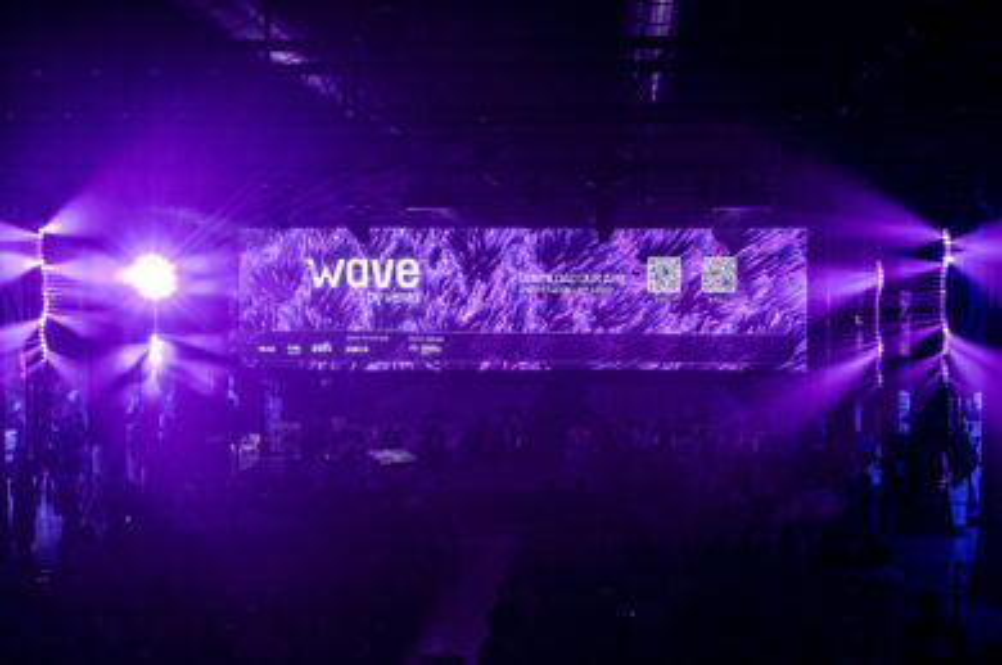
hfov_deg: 42.0
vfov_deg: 28.6
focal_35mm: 47
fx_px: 1307
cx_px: 501
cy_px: 332
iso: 3200
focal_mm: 47
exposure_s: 1/125
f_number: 5.6
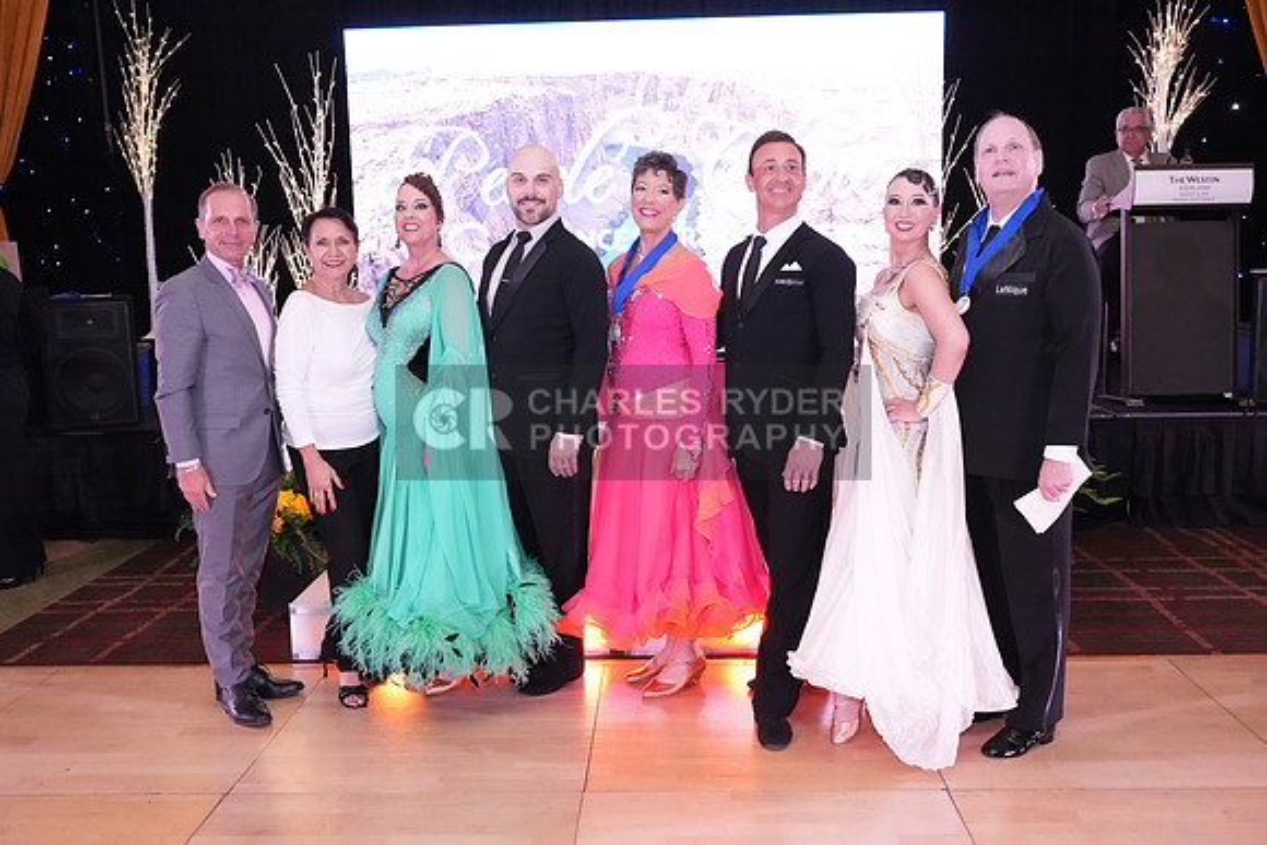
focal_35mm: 33
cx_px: 634
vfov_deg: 40.0
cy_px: 422
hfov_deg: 57.2
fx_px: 1162
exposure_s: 1/250
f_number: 7.1
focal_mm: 33
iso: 8000
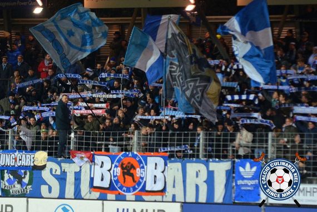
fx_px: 2443
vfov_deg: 5.0
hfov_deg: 7.4
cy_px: 106
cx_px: 158
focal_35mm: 278
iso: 1400
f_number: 2.8
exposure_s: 1/500
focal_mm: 185
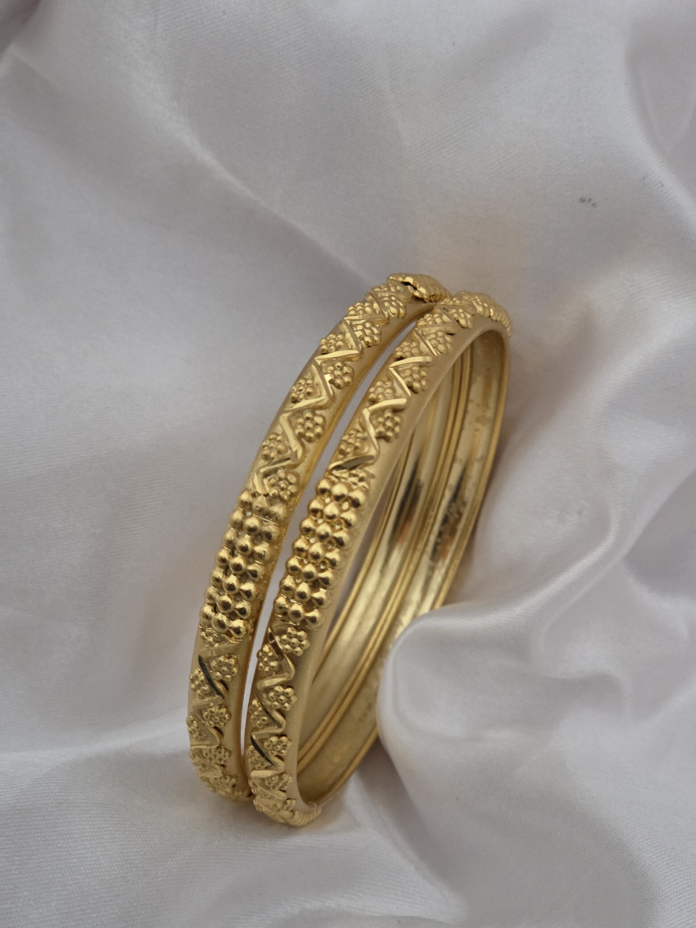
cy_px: 464
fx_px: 1850
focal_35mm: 69
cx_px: 348
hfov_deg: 21.3
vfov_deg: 28.2
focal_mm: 7
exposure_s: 1/50
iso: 250
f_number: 2.4
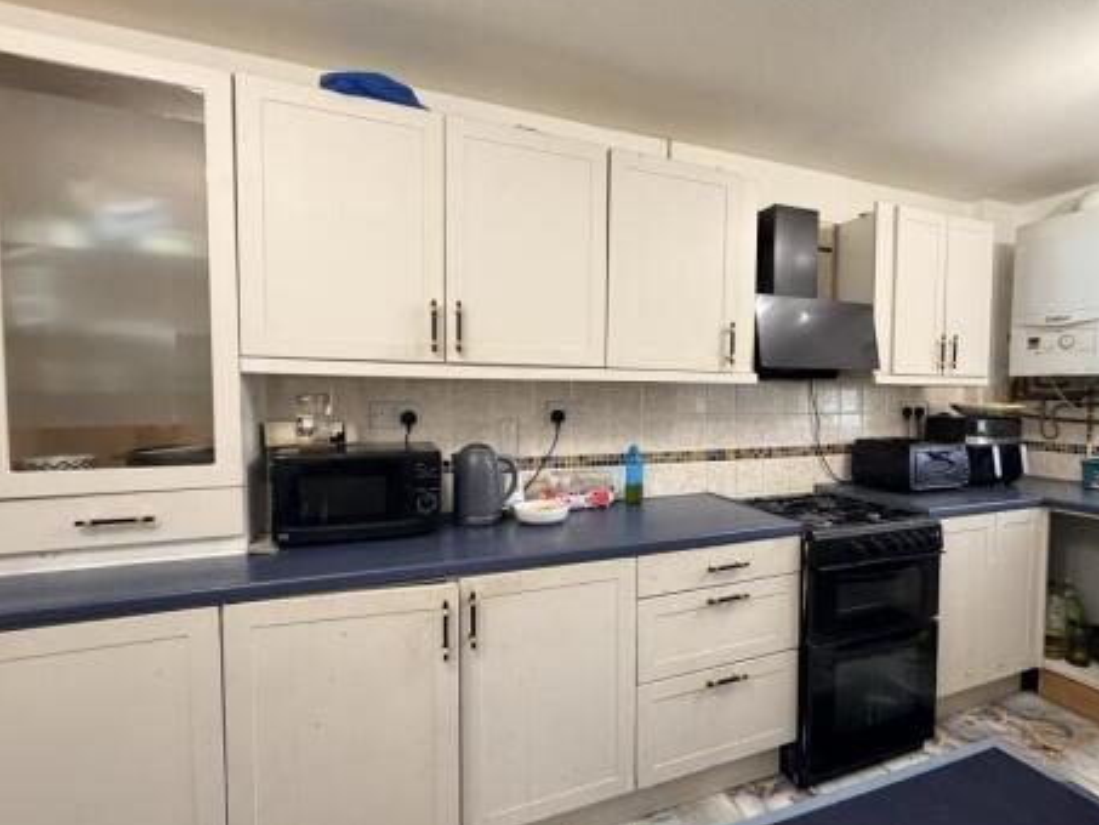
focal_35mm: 18
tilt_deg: -2.3
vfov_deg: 71.6
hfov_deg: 87.2
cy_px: 421
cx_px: 627
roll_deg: -1.1
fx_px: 572
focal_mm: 2.22
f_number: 2.2
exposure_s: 1/50
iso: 400
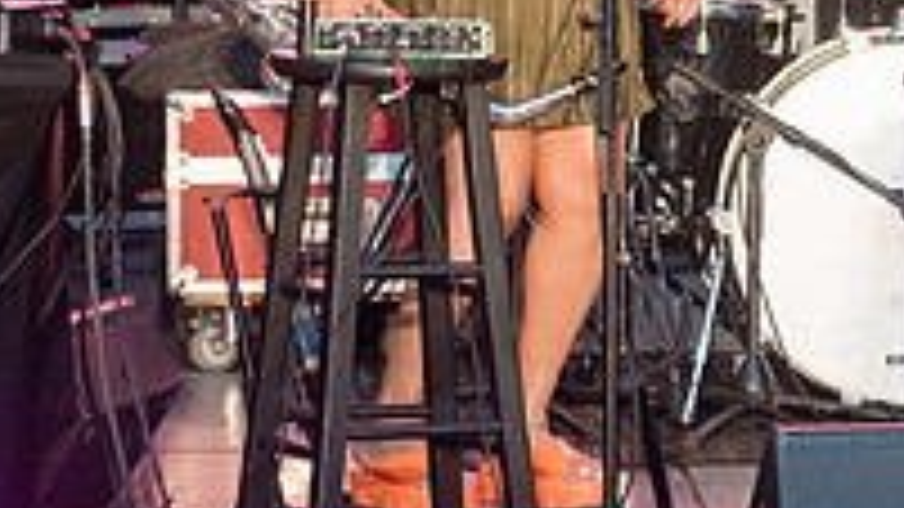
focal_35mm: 500
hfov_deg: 4.3
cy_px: -350
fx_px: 11984
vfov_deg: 2.4
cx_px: 1060
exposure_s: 1/1000
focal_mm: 135
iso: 4000
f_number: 4
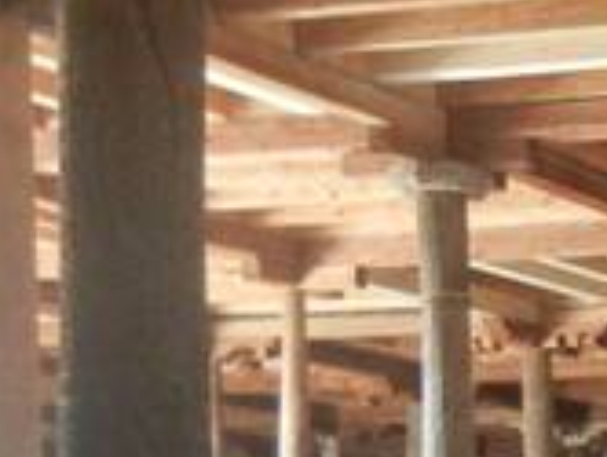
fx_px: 2283
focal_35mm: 130
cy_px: 632
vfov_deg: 11.1
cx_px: 1309
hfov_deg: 12.7
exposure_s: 1/13
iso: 400
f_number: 3.5
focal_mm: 5.4
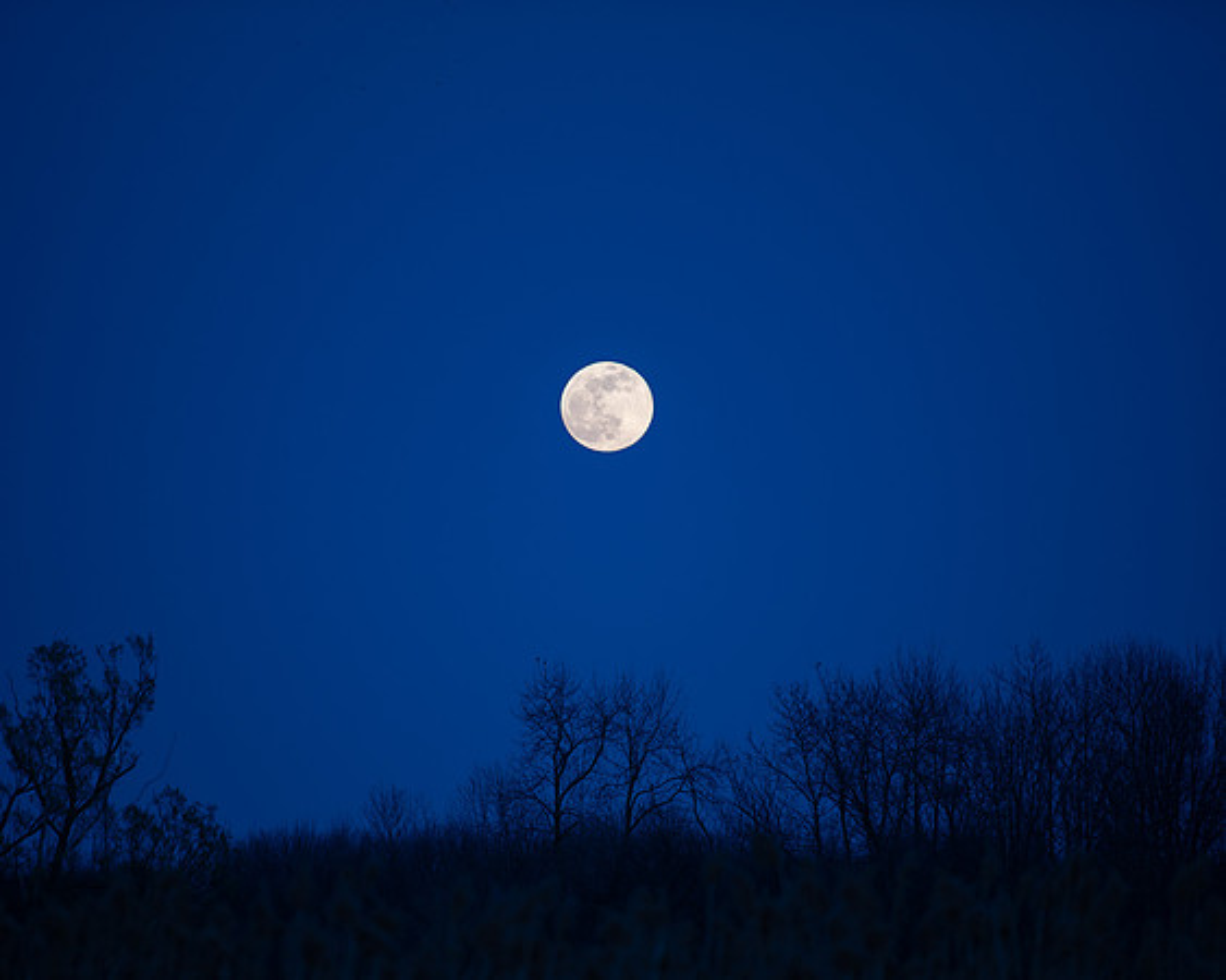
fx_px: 9634
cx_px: 612
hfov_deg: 7.3
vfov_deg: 5.8
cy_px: 567
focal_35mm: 266
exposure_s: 1/250
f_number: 2.8
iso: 200
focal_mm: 200
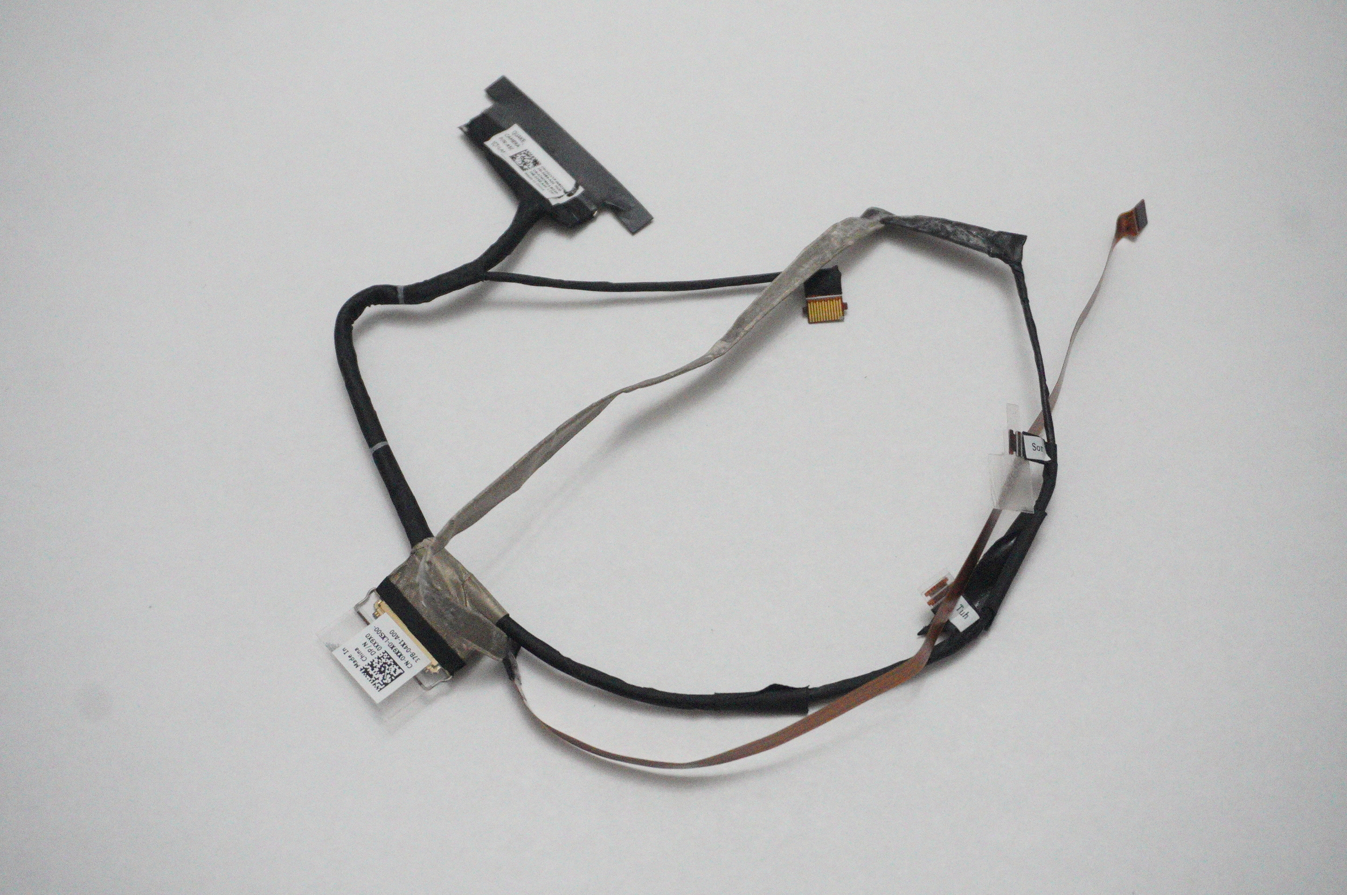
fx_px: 1906
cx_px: 674
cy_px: 448
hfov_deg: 38.9
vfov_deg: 26.4
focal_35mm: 51
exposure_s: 1/200
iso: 12800
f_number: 5.6
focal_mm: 34
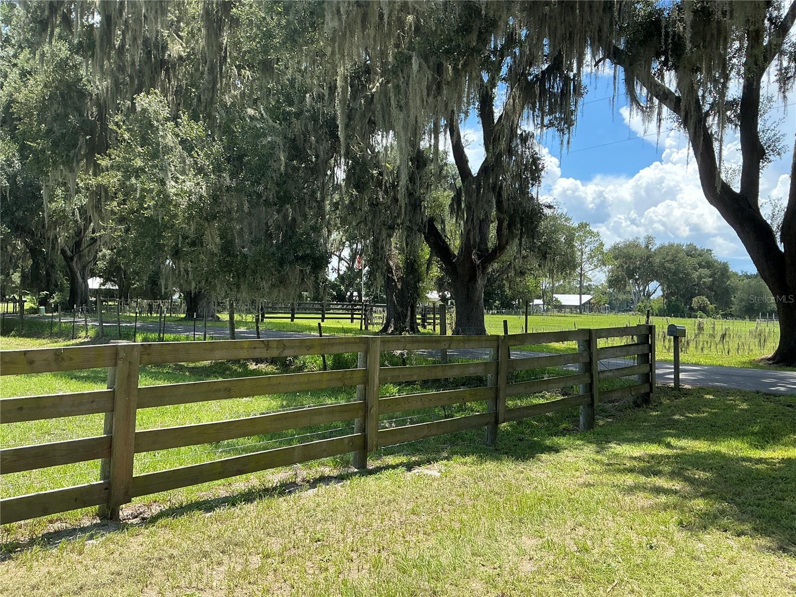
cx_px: 398
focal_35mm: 28
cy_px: 298
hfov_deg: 63.4
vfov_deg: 49.7
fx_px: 644
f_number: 1.8
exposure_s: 1/613
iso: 25
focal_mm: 3
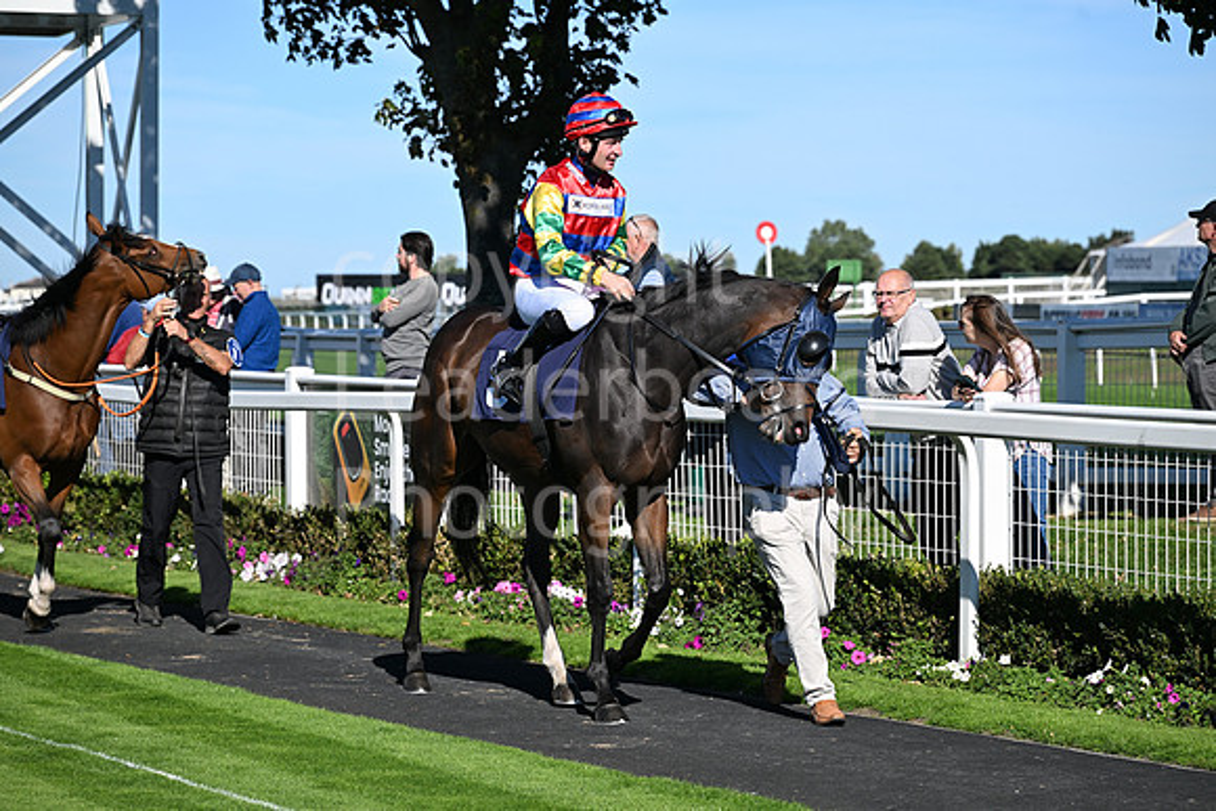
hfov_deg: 17.1
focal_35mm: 120
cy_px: 406
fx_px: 4054
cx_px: 608
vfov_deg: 11.4
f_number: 5.6
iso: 400
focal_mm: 120
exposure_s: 1/3200
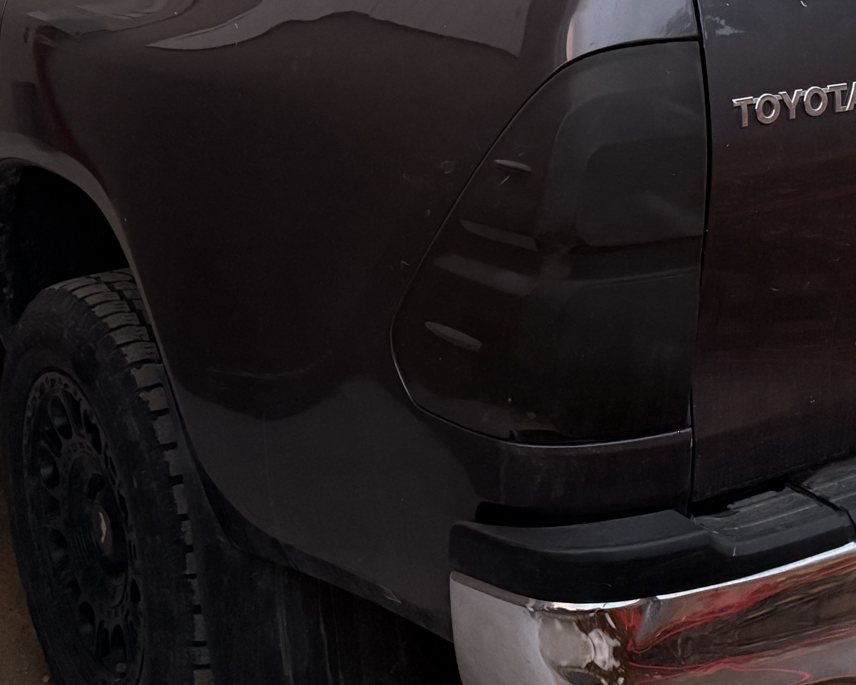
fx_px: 1647
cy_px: 202
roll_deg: -1.5
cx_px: 503
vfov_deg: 23.3
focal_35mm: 65
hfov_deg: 29.1
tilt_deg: -15.0
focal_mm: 6.76
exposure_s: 1/30
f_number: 1.78
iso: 1250
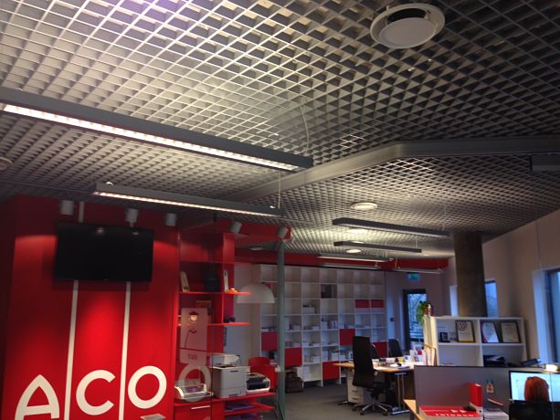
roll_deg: -0.6
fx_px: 534
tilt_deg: +8.4
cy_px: 210
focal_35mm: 33
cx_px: 280
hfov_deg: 55.3
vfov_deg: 43.0
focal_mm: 4.12
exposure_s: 1/20
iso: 50
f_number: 2.4
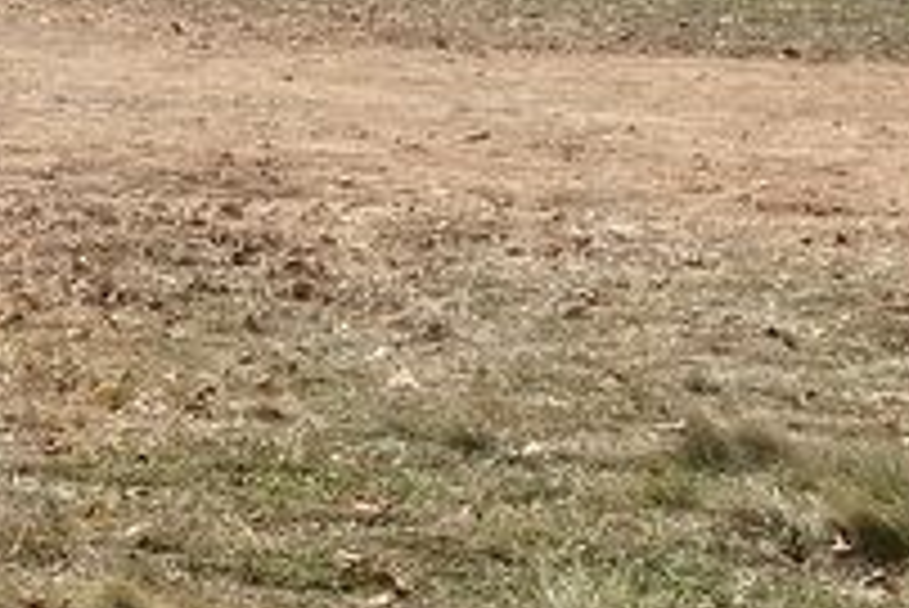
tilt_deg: -5.4
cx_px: -320
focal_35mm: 107
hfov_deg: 17.7
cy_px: -212
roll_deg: +0.5
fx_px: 2704
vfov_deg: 12.4
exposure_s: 1/3984
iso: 32
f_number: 1.8
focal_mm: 4.25
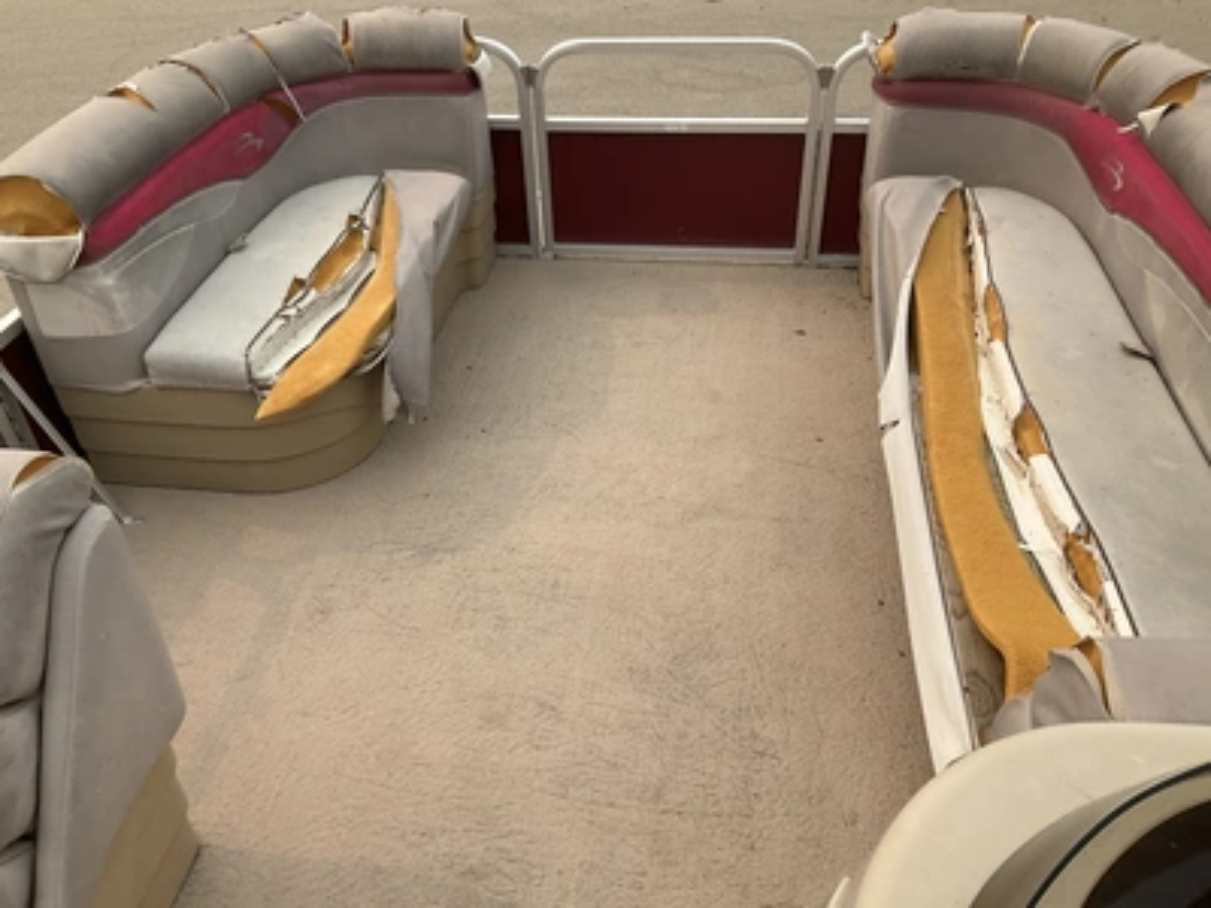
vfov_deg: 48.2
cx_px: 606
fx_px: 1015
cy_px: 454
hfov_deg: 61.7
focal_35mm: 29
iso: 25
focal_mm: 3
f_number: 1.8
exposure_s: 1/1490
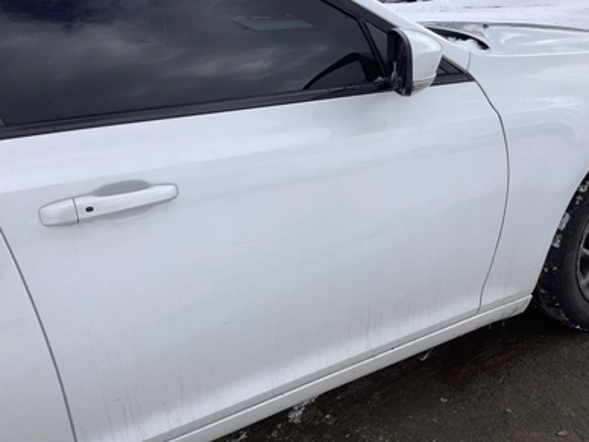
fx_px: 544
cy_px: 220
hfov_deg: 56.8
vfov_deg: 44.2
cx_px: 290
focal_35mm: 32
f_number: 2.4
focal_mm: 3.3
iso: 25
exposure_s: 1/1942
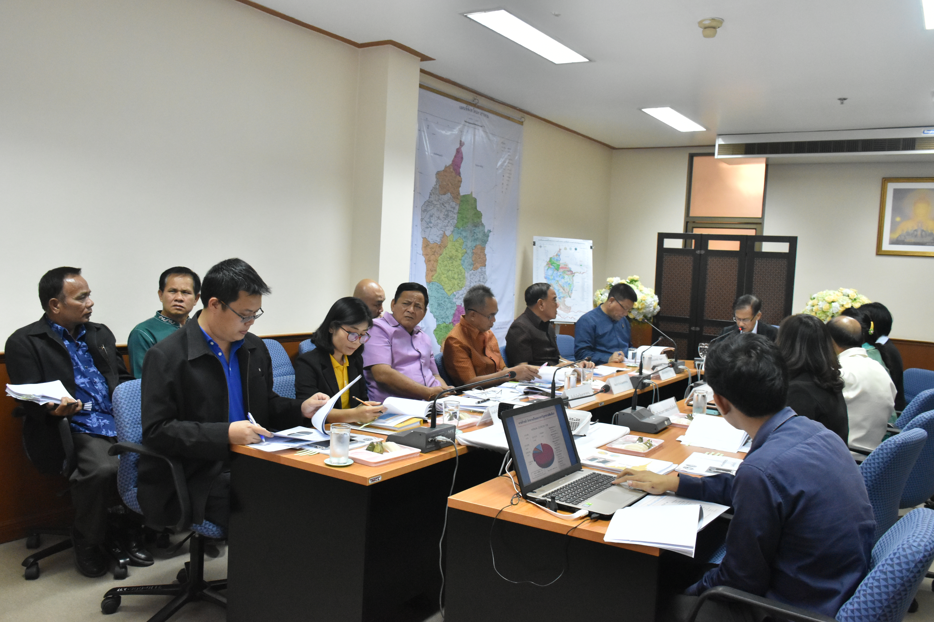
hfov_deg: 61.9
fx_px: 778
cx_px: 467
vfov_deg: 43.6
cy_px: 311
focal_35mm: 30
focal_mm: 20
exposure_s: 1/125
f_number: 5.6
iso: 2500
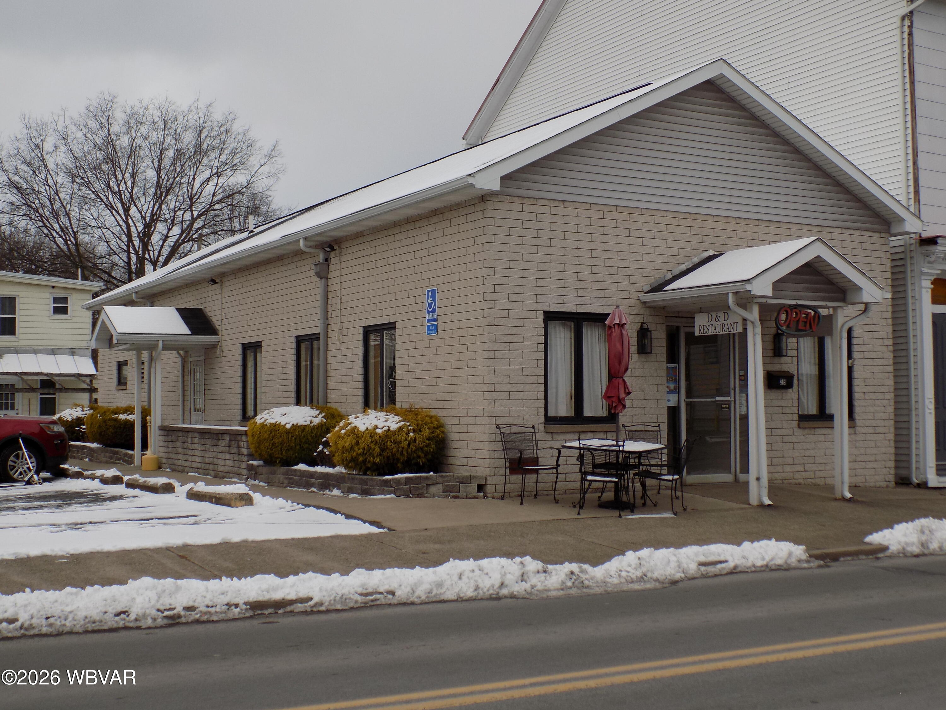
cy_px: 355
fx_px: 1257
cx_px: 473
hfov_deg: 41.2
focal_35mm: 46
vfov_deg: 31.5
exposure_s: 1/640
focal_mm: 8.1
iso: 80
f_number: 3.7
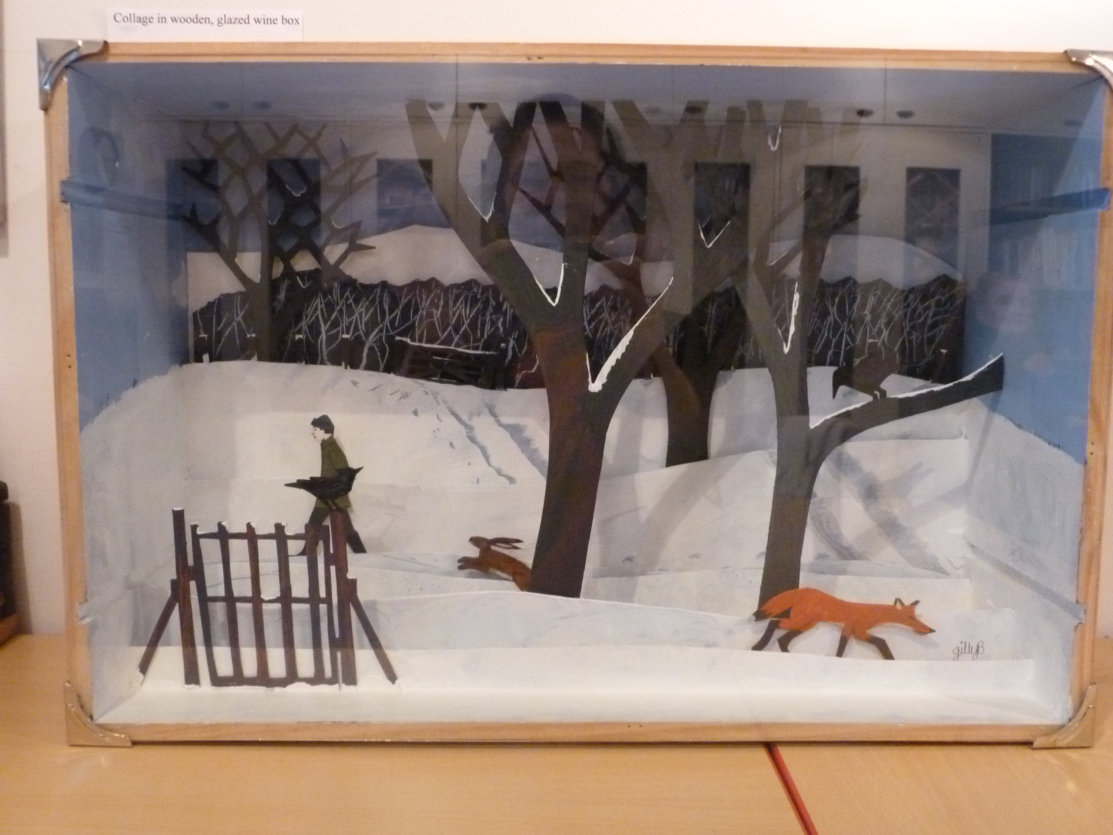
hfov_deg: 54.0
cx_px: 556
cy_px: 418
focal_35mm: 34
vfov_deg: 41.8
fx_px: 1093
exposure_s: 1/20
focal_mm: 6.2
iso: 800
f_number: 3
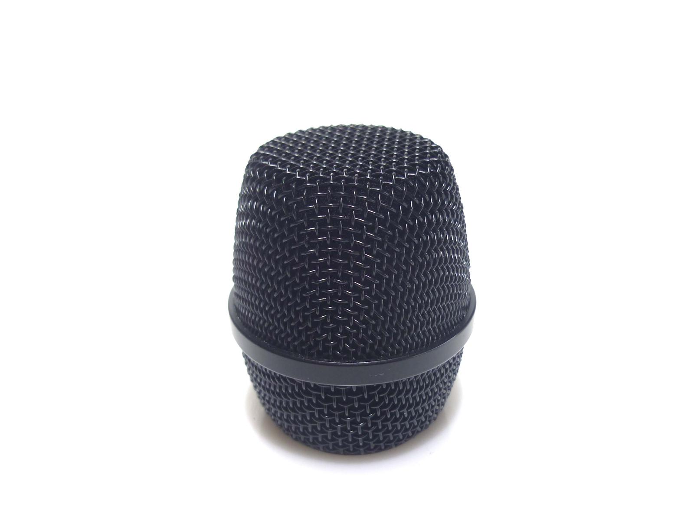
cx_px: 347
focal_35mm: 33
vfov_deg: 42.9
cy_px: 260
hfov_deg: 55.4
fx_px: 662
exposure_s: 1/80
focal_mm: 5.5
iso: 80
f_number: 2.8
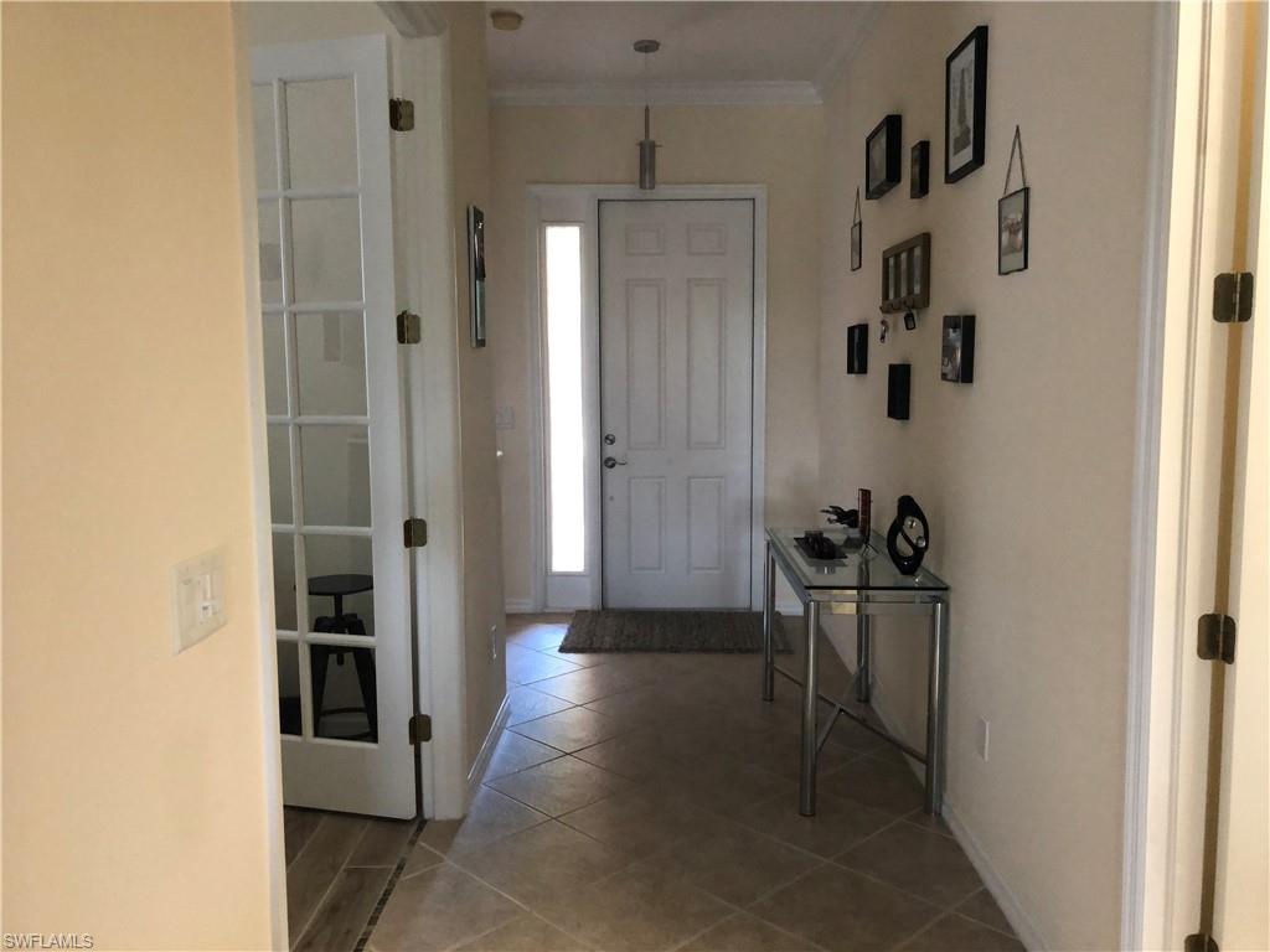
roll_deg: -0.3
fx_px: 1027
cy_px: 476
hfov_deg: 63.4
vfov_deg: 49.7
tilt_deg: -6.2
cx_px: 635
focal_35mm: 28
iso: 250
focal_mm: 4
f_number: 1.8
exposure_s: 1/60
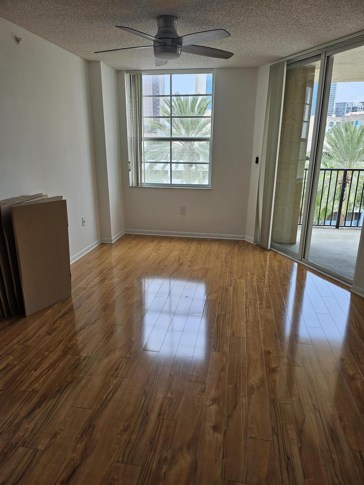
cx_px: 182
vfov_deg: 71.6
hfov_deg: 56.8
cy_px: 242
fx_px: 336
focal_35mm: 24
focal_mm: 5
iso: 50
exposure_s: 1/286
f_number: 1.8
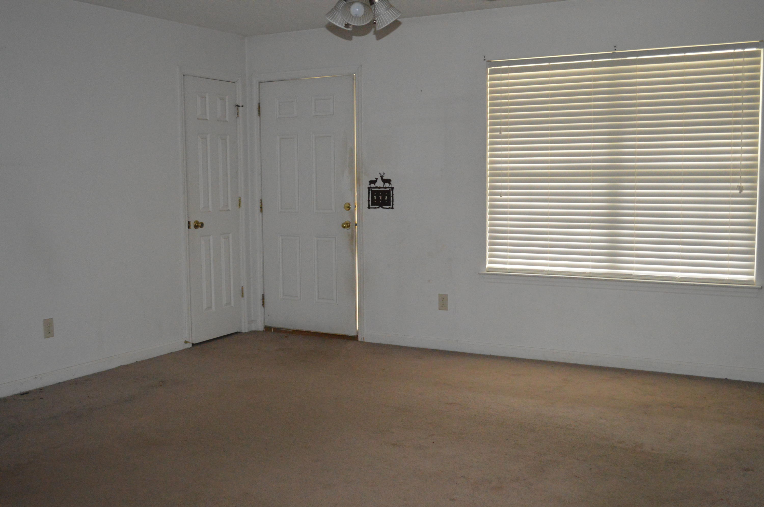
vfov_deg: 34.1
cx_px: 382
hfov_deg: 49.6
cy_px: 254
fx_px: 827
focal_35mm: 39
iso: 3200
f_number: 4.2
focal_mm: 26
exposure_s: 1/60
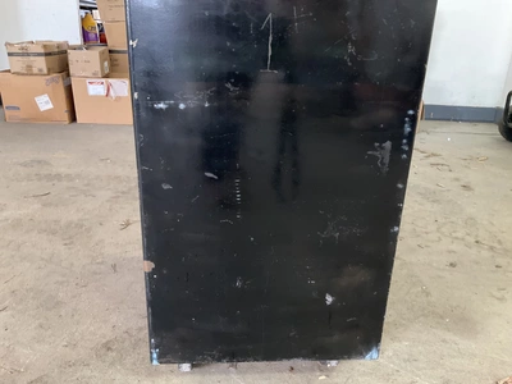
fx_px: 429
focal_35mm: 29
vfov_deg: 48.2
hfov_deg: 61.7
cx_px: 256
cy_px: 192
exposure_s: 1/40
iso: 320
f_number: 1.8
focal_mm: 3
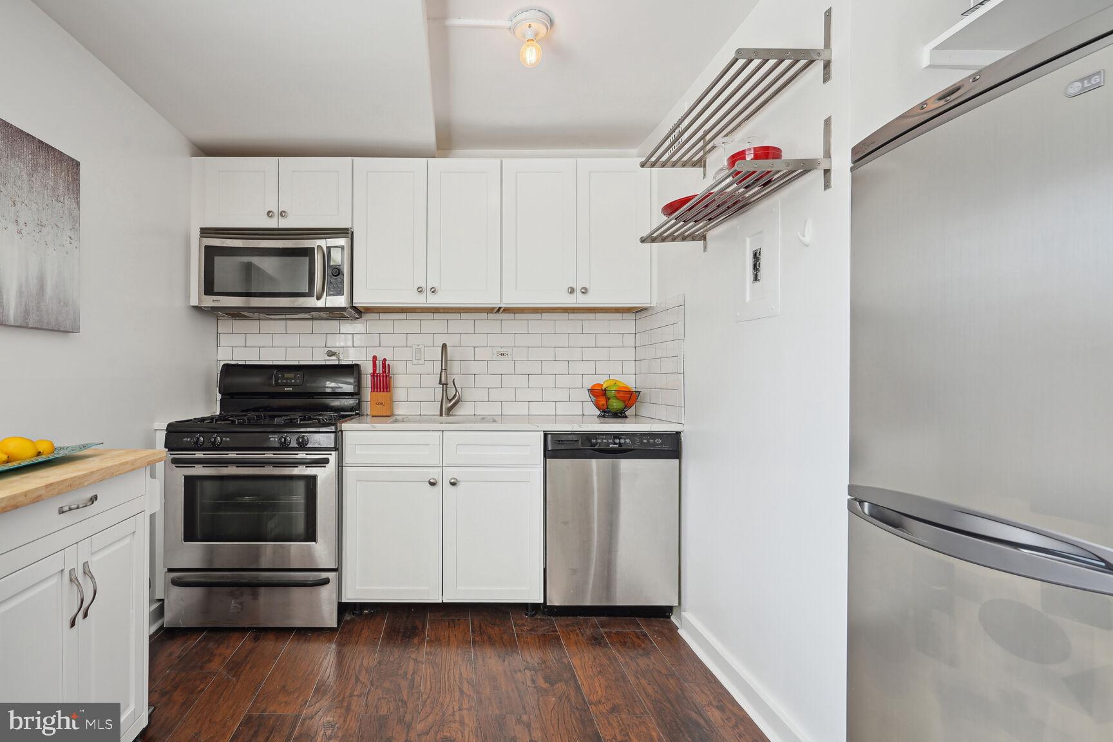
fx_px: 495
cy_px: 371
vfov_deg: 73.7
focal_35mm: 16
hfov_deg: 96.7
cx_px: 556
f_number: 8
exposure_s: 1/80
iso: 200
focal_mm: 16
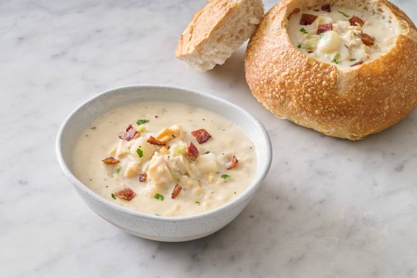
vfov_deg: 13.0
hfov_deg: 19.5
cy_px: 139
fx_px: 1216
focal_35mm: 105
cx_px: 208
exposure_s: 1/200
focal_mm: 105
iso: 500
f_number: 14
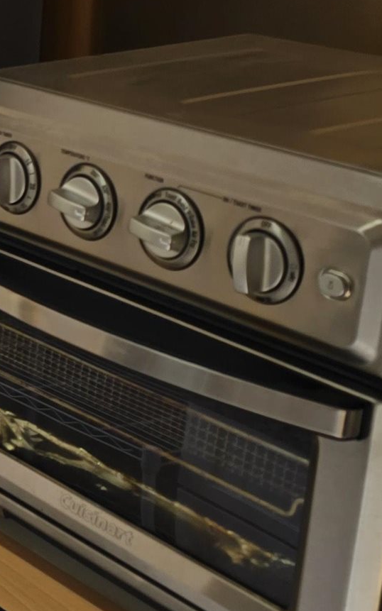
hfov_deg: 13.1
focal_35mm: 87
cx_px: -373
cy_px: 251
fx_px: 1449
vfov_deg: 23.8
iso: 16
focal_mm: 6.3
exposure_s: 1/120
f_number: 1.7
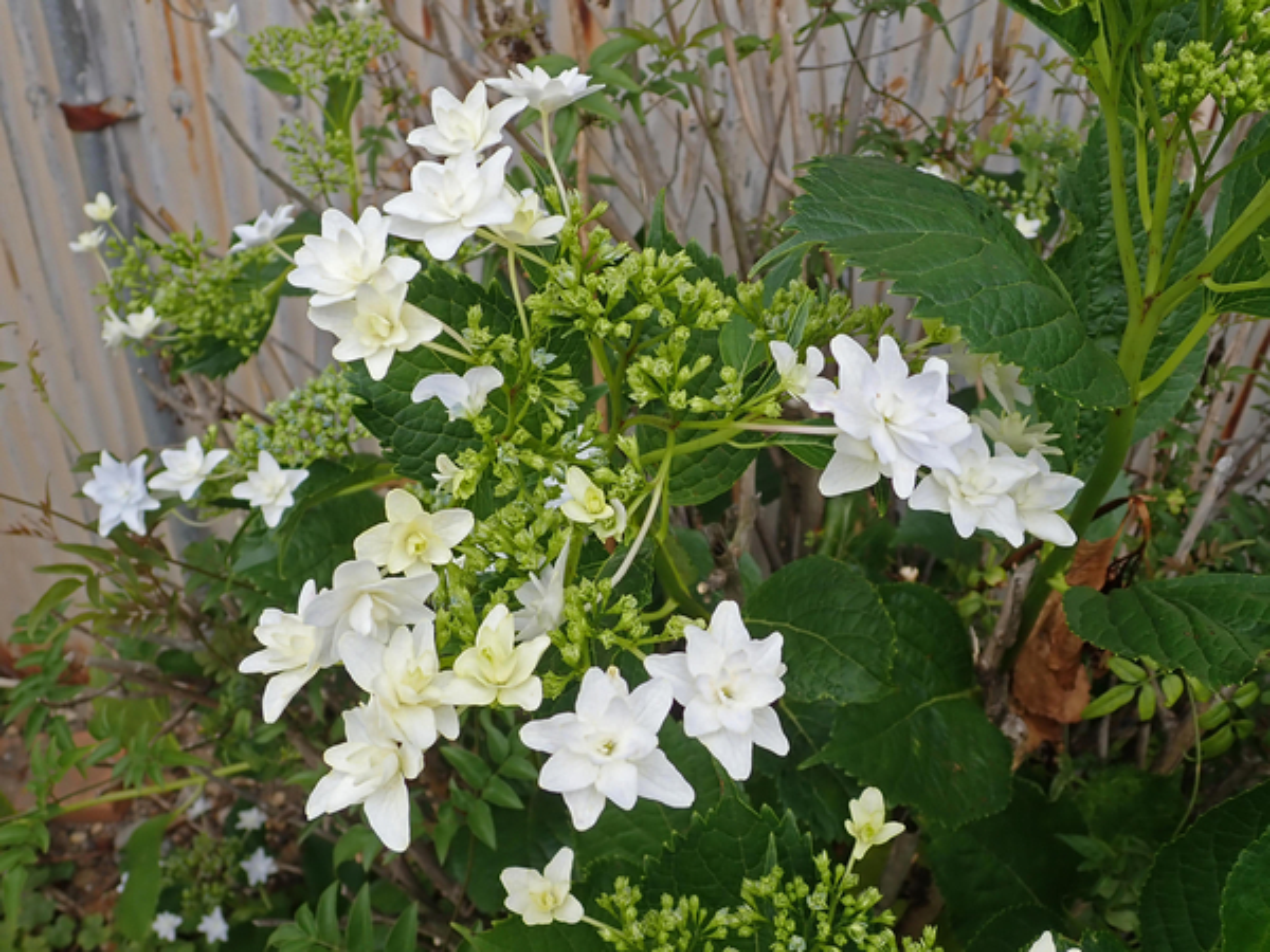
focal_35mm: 30
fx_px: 1101
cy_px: 476
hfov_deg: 60.0
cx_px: 635
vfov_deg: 46.8
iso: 100
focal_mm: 5.5
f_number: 3.2
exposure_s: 1/250
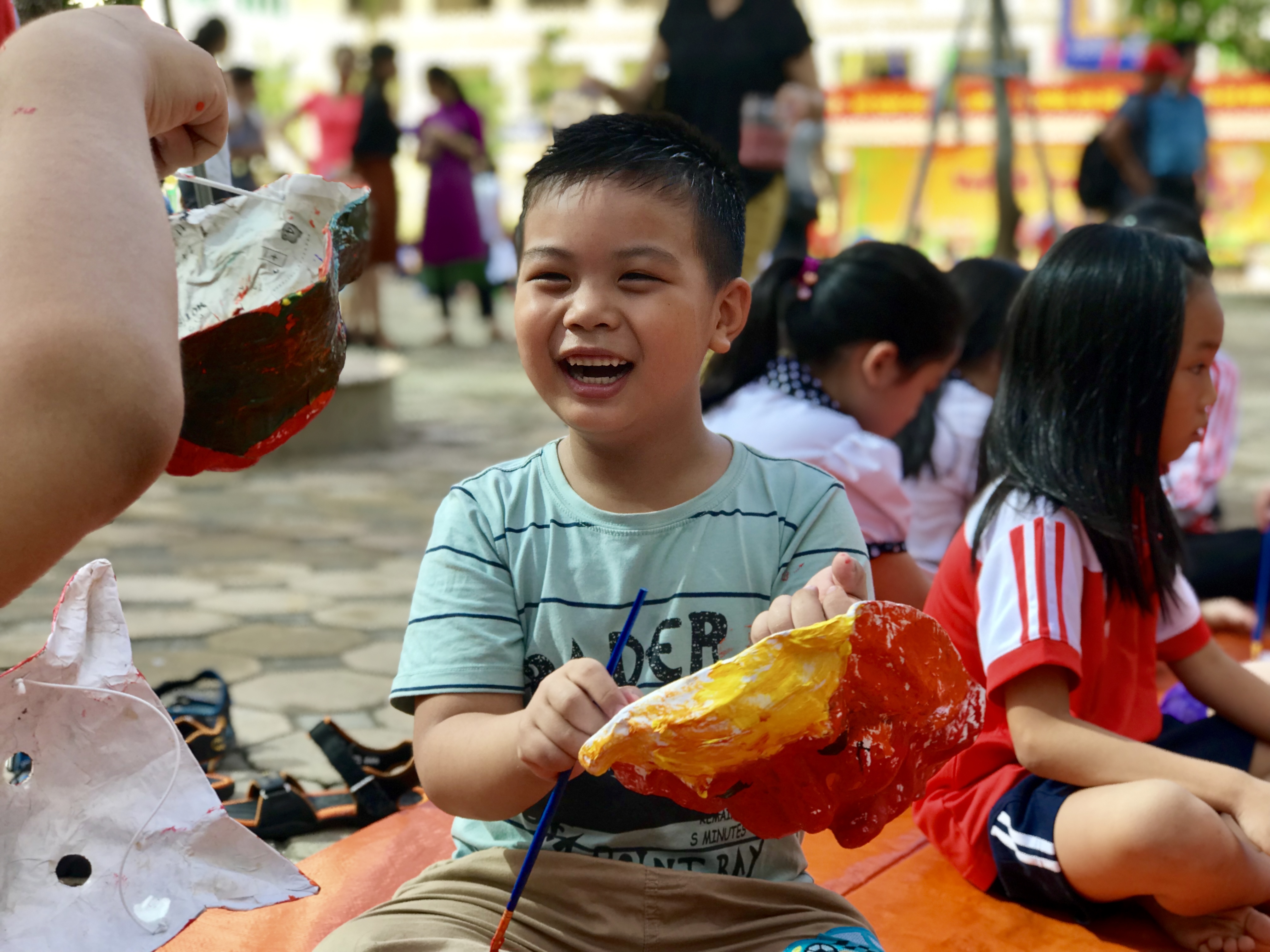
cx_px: 635
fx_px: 2091
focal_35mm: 57
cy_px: 476
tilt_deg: -7.1
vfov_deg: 25.7
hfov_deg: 33.8
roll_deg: -1.0
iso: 20
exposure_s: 1/226
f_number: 2.8
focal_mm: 6.6
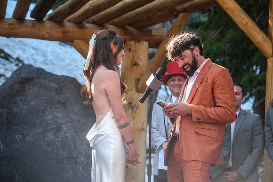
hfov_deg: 16.9
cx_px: 136
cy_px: 91
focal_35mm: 121
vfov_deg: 11.3
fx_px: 918
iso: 400
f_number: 3.6
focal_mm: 80.4
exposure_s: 1/180
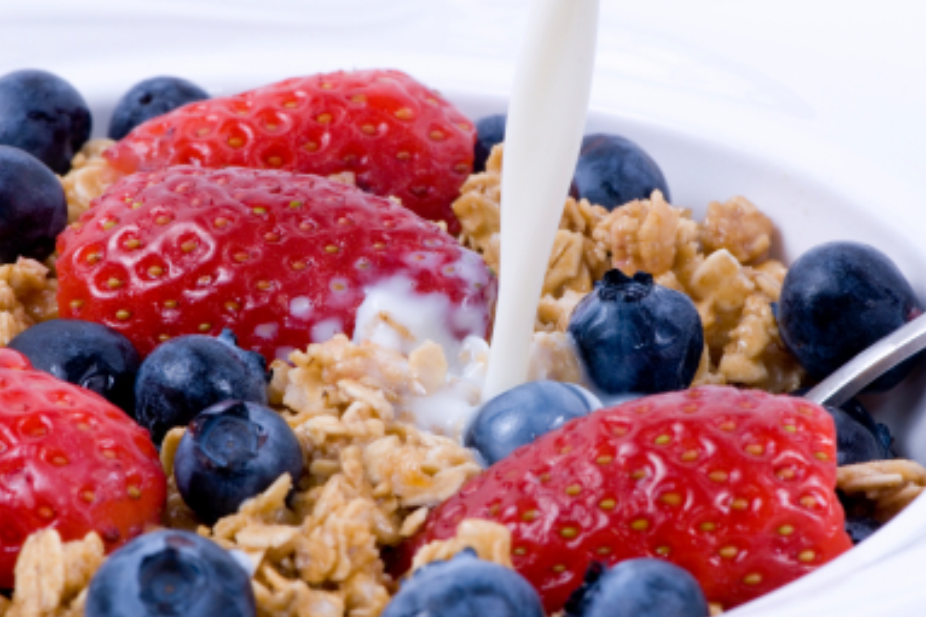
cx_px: 481
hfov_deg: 11.8
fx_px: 4488
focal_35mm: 175
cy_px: 323
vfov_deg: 7.9
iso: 100
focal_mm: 105
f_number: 22
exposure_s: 1/200
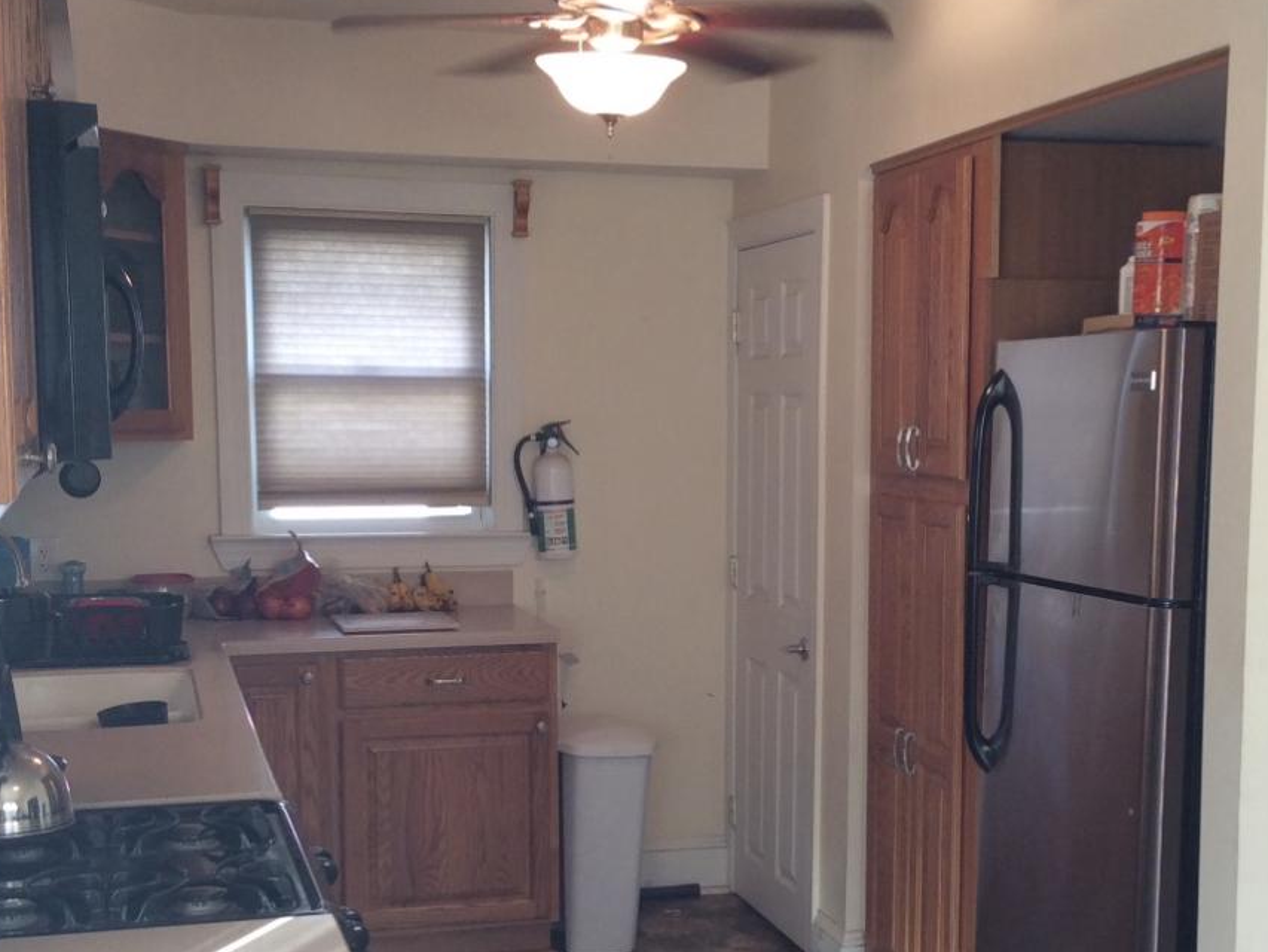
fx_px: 1978
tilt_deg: -7.9
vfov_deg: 26.9
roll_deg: +0.7
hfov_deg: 35.5
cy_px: 640
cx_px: 715
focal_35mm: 54
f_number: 2.4
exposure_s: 1/30
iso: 40
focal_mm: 3.3
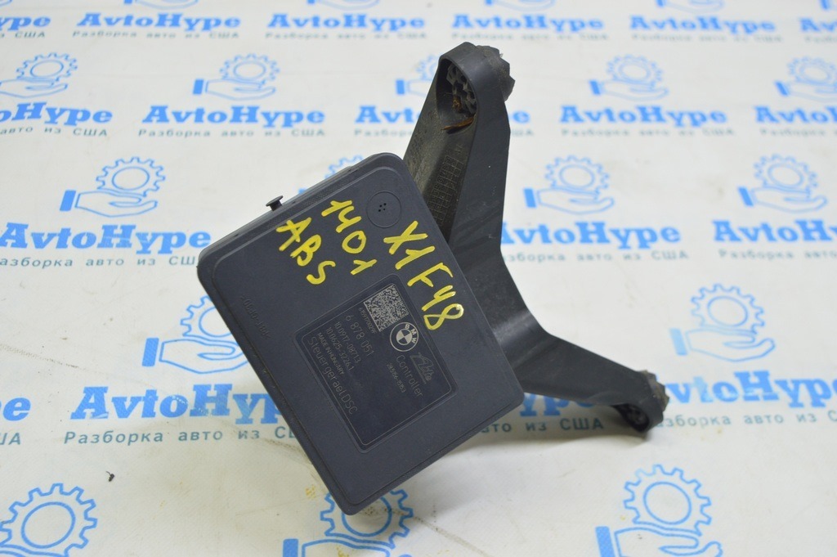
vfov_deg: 34.2
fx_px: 906
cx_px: 418
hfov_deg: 49.6
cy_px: 278
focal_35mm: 39
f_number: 5.6
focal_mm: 26
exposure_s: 1/20
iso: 400
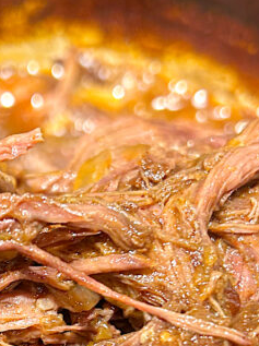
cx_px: 2
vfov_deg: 22.5
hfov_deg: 17.2
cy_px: 336
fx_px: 840
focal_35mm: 84
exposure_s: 1/60
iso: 125
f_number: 1.5
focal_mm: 5.7
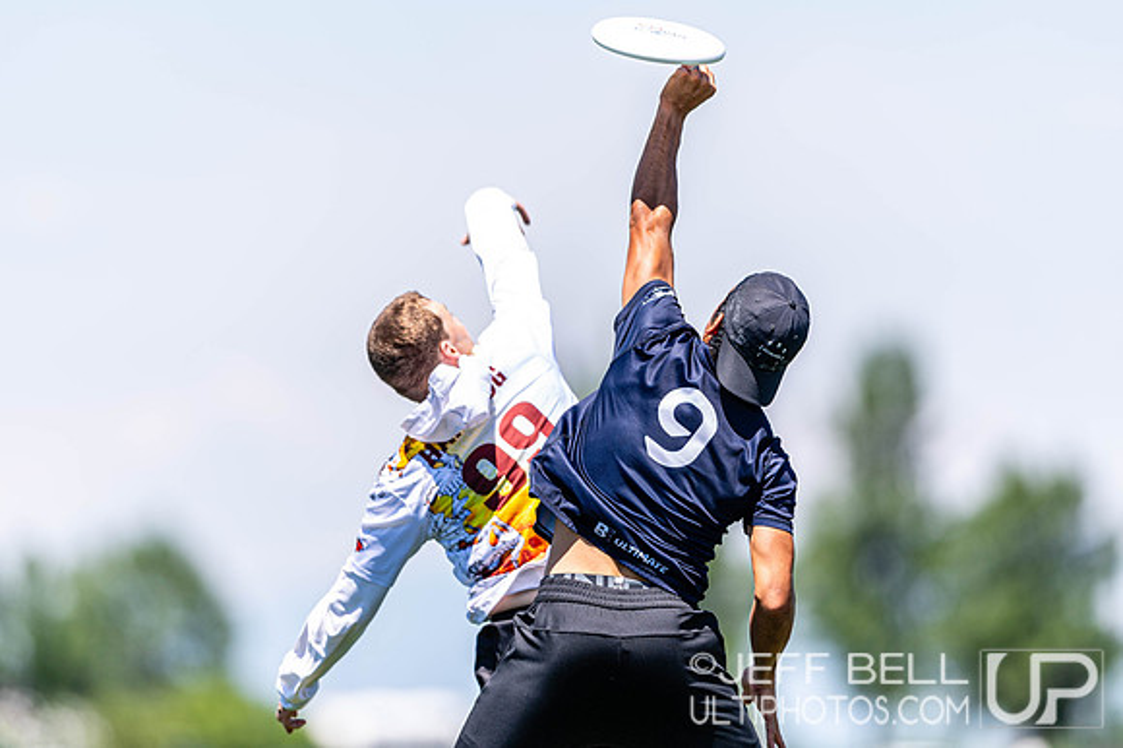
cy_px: 338
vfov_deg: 2.6
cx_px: 562
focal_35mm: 526
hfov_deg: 3.9
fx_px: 16395
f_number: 2.8
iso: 100
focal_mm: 400
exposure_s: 1/1250
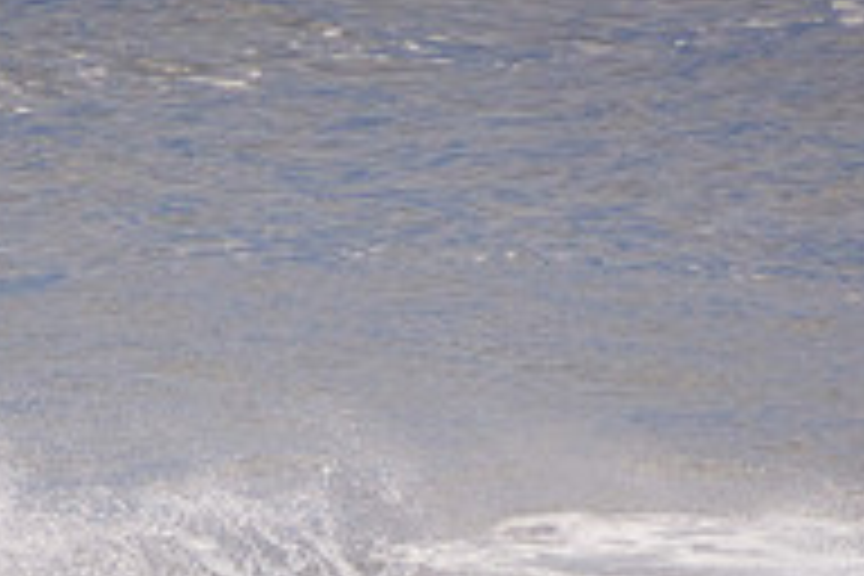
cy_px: 749
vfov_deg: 0.8
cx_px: 234
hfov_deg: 1.1
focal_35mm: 1812
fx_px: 43485
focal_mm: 400
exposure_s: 1/800
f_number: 5.6
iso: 450
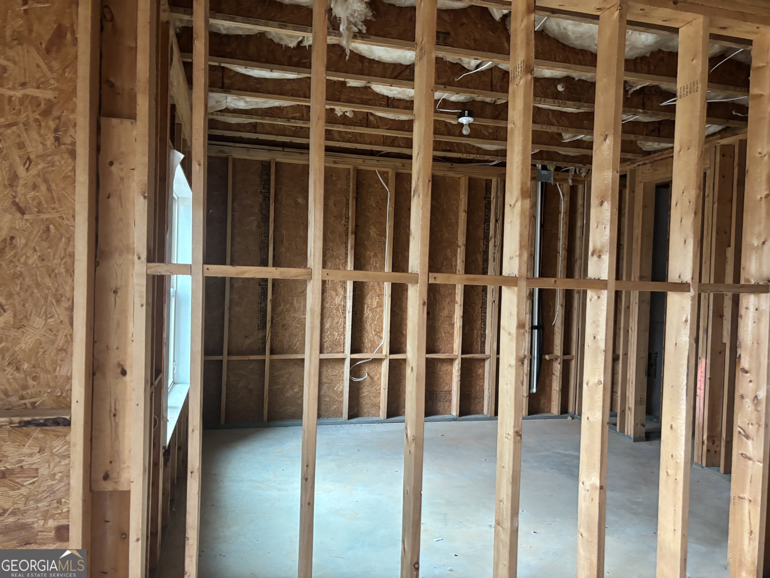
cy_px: 289
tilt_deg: -1.7
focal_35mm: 26
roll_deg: -0.6
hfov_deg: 67.3
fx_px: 578
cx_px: 385
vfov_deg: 53.1
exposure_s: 1/60
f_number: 1.6
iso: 400
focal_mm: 5.96
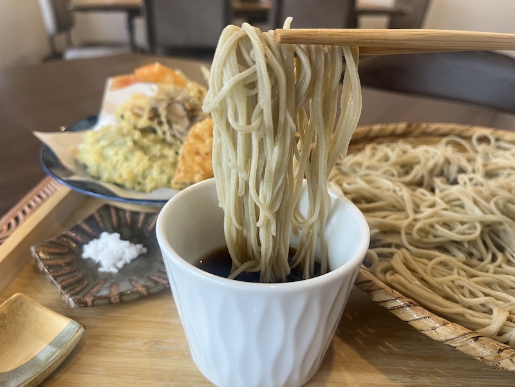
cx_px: 258
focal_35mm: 26
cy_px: 194
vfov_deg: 53.1
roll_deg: -1.0
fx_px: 387
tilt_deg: -29.0
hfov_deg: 67.3
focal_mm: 5.1
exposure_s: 1/60
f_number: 1.6
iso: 80
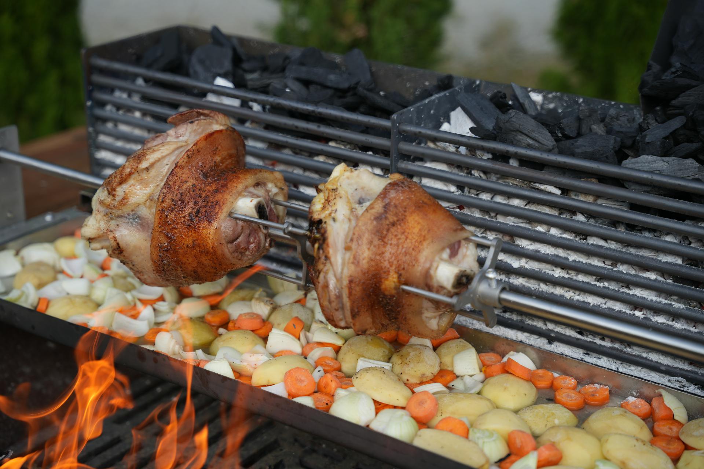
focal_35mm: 67
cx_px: 352
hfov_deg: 30.0
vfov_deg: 20.3
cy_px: 234
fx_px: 1312
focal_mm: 67.1
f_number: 3.5
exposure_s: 1/640
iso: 100
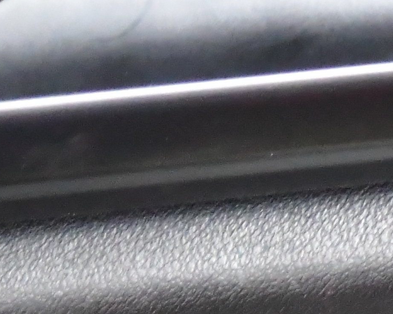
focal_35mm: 466
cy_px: -216
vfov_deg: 3.3
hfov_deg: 4.0
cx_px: 1116
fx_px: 5418
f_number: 5.6
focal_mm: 55
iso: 5000
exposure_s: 1/30
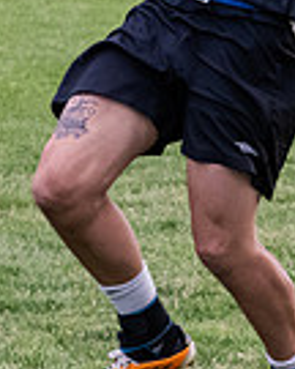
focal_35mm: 363
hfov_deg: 4.2
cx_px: 522
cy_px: 72
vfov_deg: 5.3
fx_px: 3962
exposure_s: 1/1250
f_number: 2.8
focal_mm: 40
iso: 2500
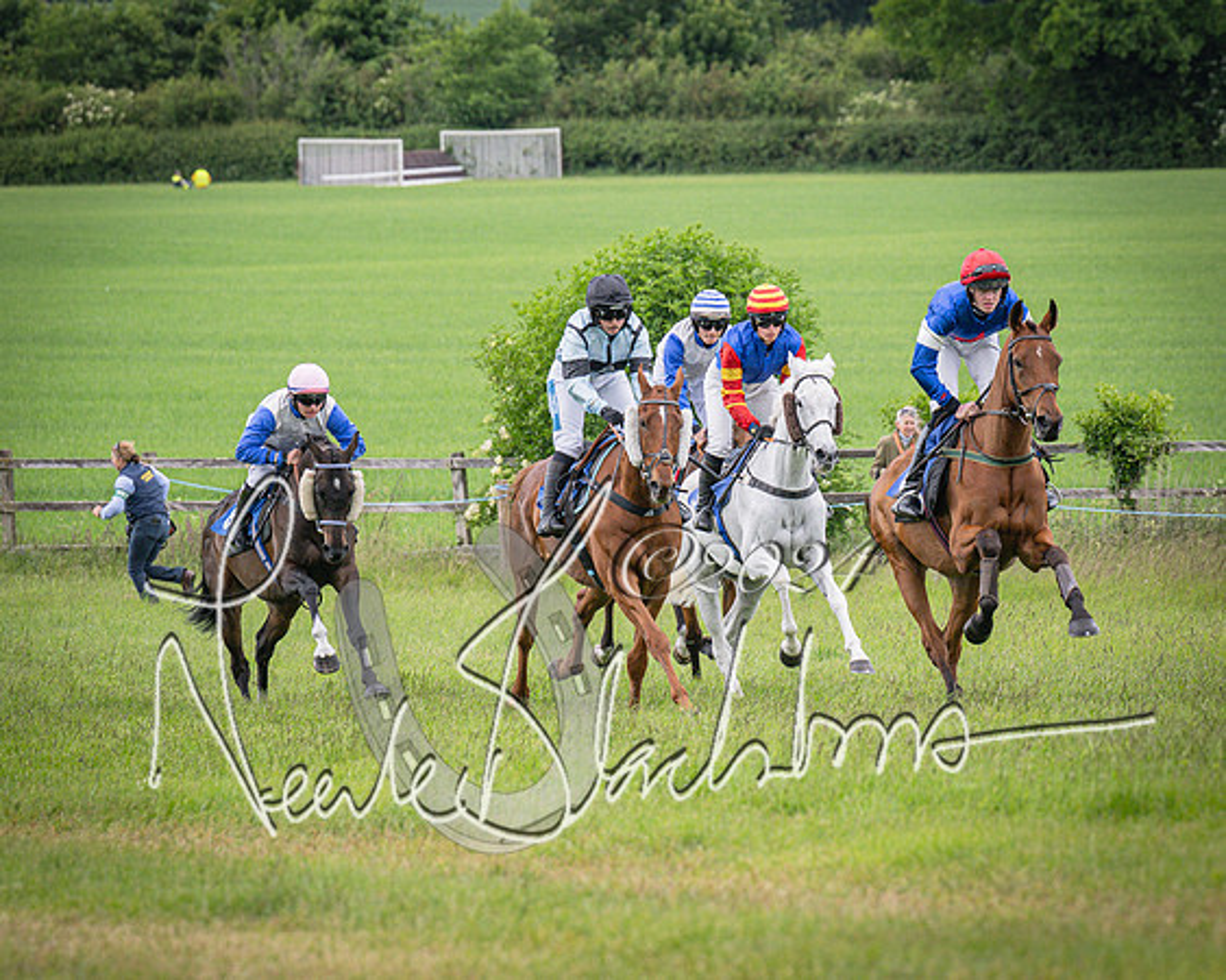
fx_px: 10099
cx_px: 640
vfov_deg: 5.6
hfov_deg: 6.9
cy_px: 396
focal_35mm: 278
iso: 400
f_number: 4
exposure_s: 1/1600
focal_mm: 135
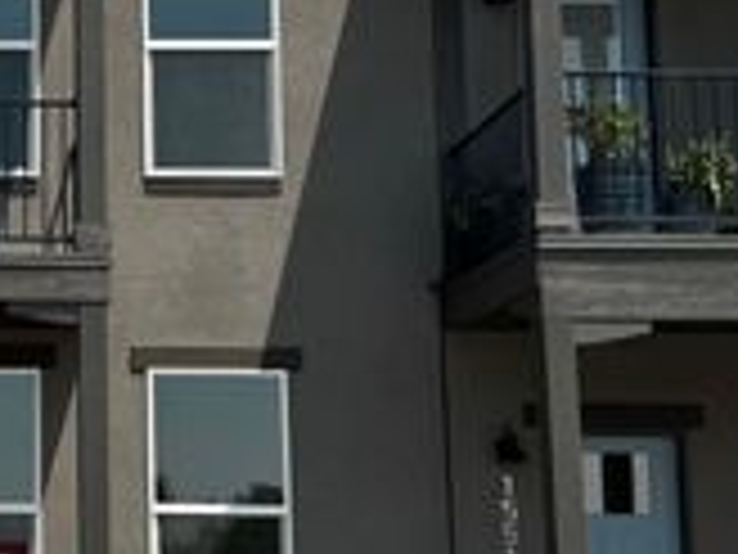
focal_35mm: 73
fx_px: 1556
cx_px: -86
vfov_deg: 20.0
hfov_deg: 24.7
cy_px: 137
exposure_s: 1/4310
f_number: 1.78
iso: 80
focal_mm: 6.76
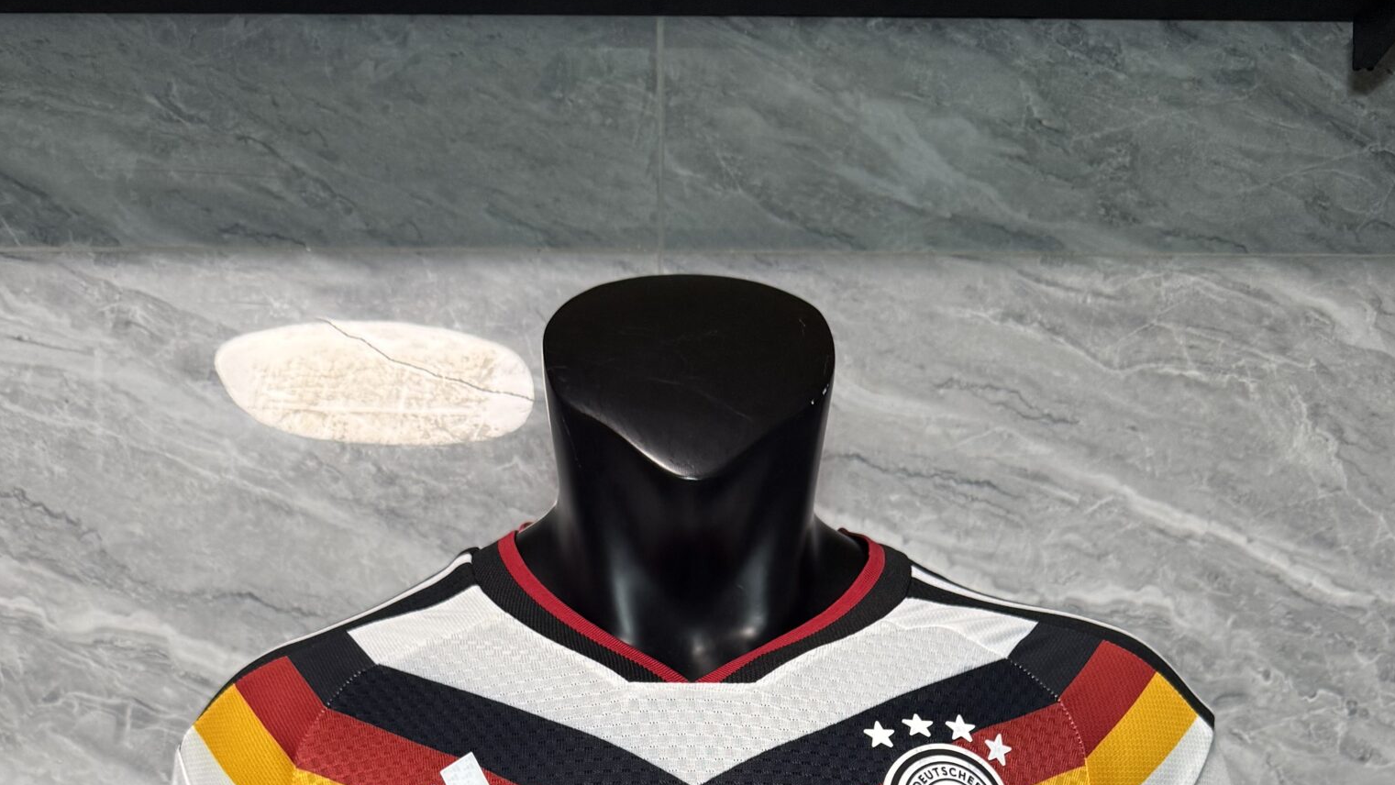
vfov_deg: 23.4
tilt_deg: -0.5
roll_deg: -0.4
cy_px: 1073
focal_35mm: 44
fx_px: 1628
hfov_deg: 46.4
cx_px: 673
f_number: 1.78
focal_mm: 6.76
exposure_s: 1/100
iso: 160
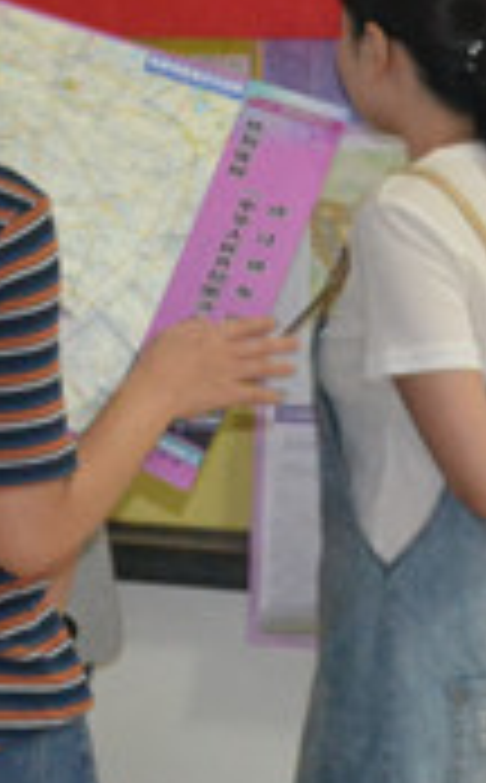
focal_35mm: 155
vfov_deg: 13.5
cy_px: 241
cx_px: -590
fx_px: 3301
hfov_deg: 7.9
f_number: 4
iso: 2500
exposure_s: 1/60
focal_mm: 22
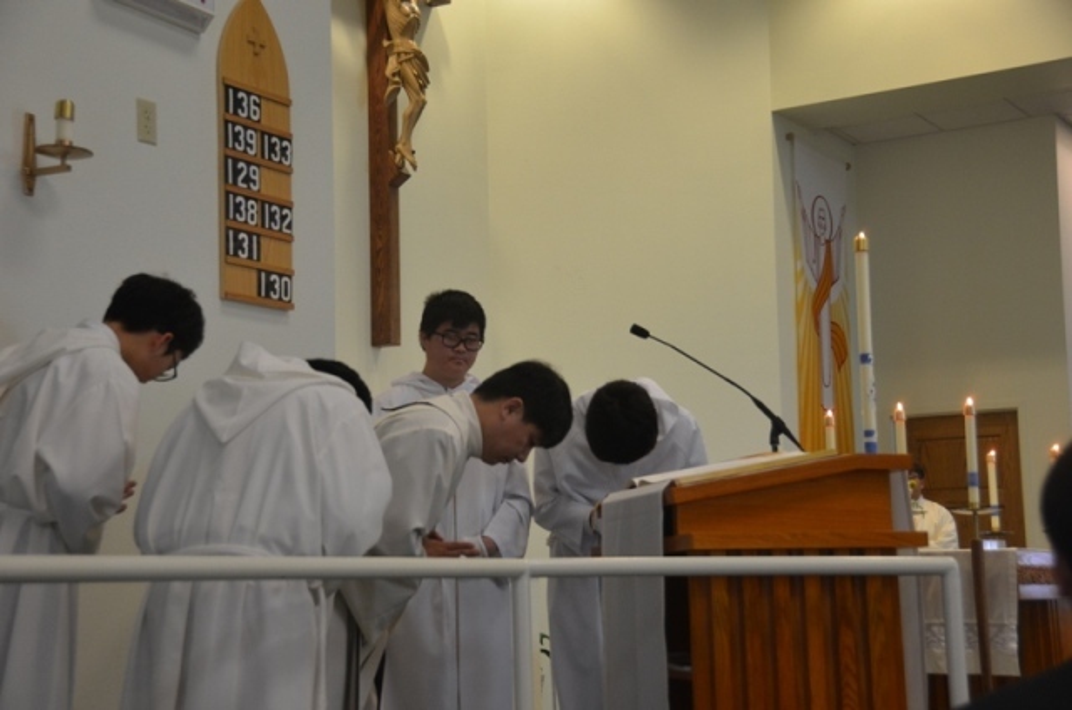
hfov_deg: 33.5
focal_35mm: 60
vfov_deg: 22.5
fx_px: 1783
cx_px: 536
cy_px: 355
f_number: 4.5
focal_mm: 40
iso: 800
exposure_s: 1/50
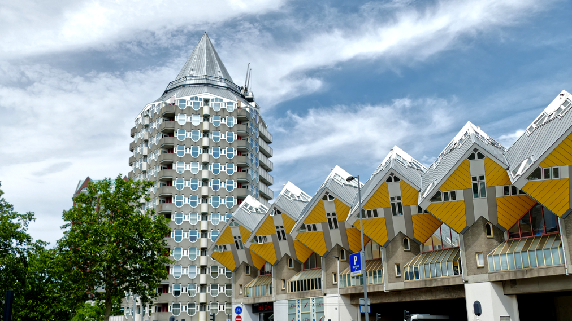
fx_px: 531
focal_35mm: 35
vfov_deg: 33.6
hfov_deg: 56.6
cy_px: 185
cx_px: 286
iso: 125
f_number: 3.5
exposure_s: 1/2000
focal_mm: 11.9
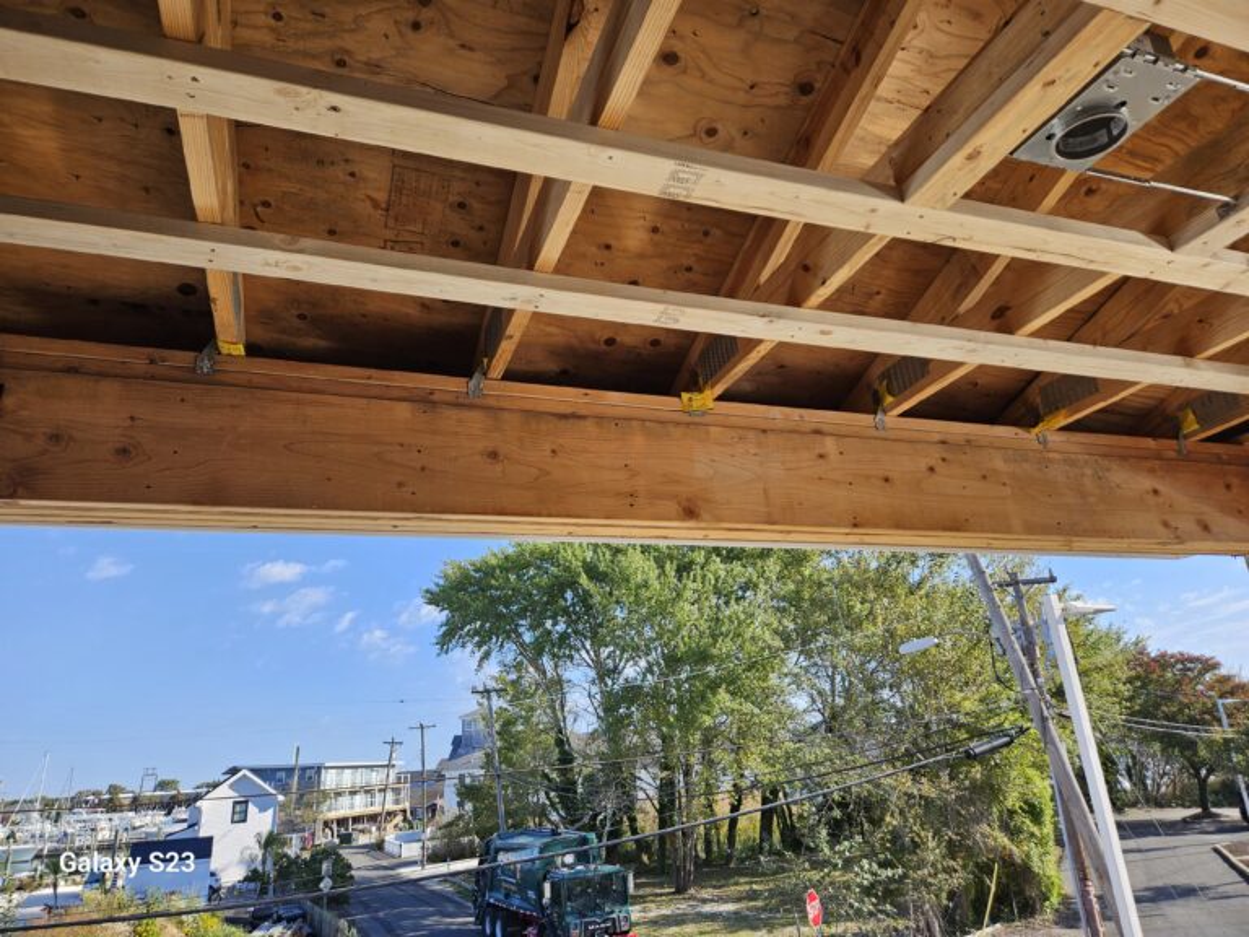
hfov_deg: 73.9
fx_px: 830
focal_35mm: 23
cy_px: 468
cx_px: 624
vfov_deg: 58.9
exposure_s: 1/713
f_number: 1.8
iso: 25
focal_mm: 5.4
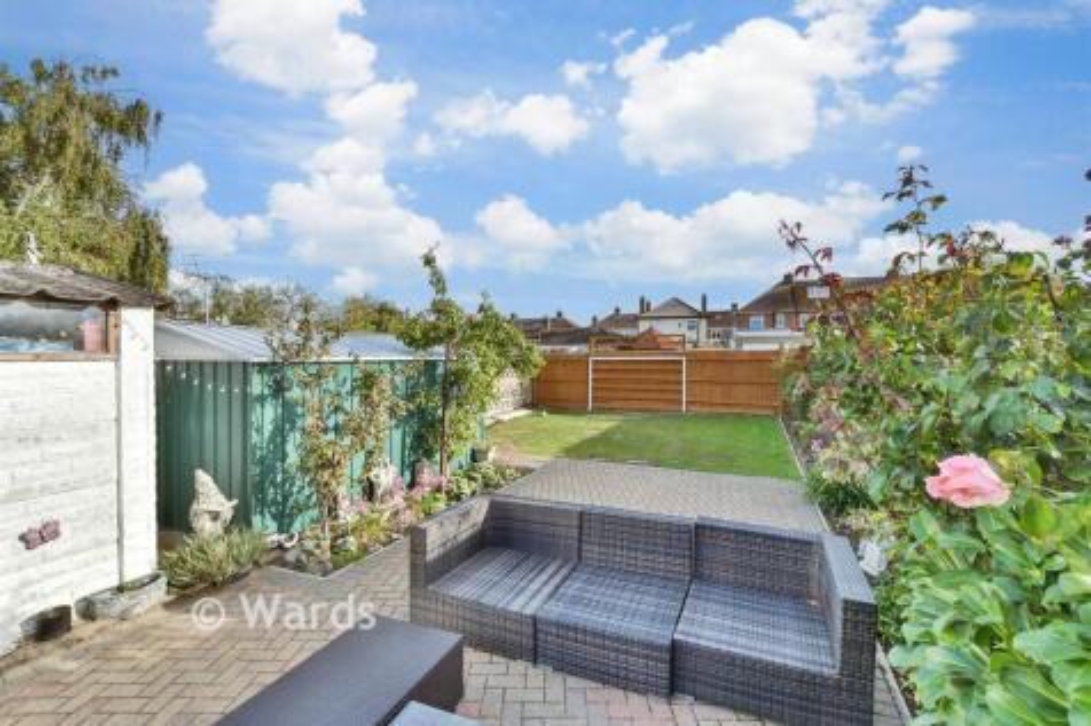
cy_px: 363
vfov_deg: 77.3
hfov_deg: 100.4
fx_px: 454
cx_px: 546
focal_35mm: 15
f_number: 11
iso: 800
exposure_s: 1/500
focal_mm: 10
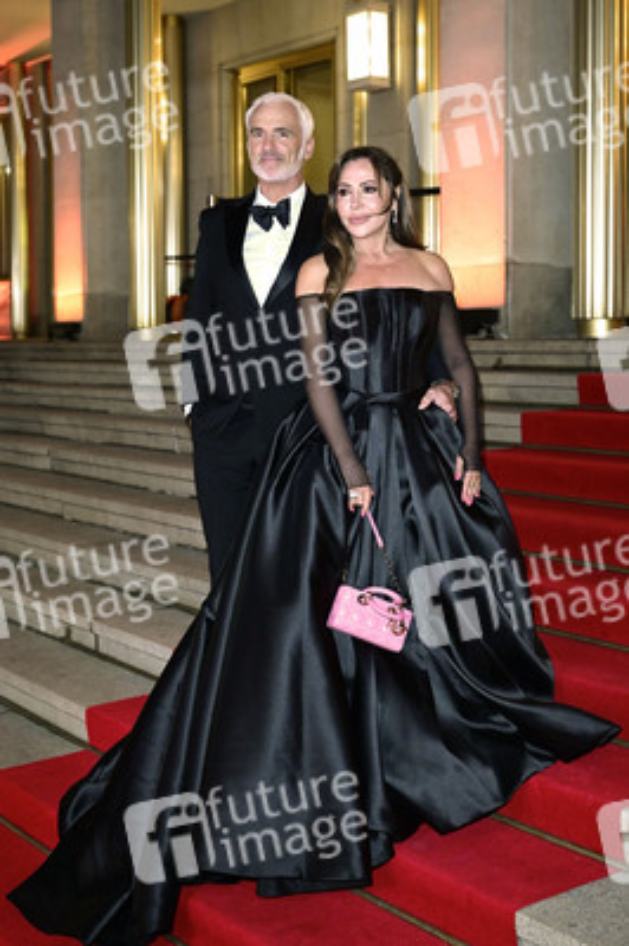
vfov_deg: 44.5
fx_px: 1155
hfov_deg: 30.5
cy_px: 473
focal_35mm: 44
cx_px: 314
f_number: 3.5
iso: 5000
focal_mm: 44
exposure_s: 1/200
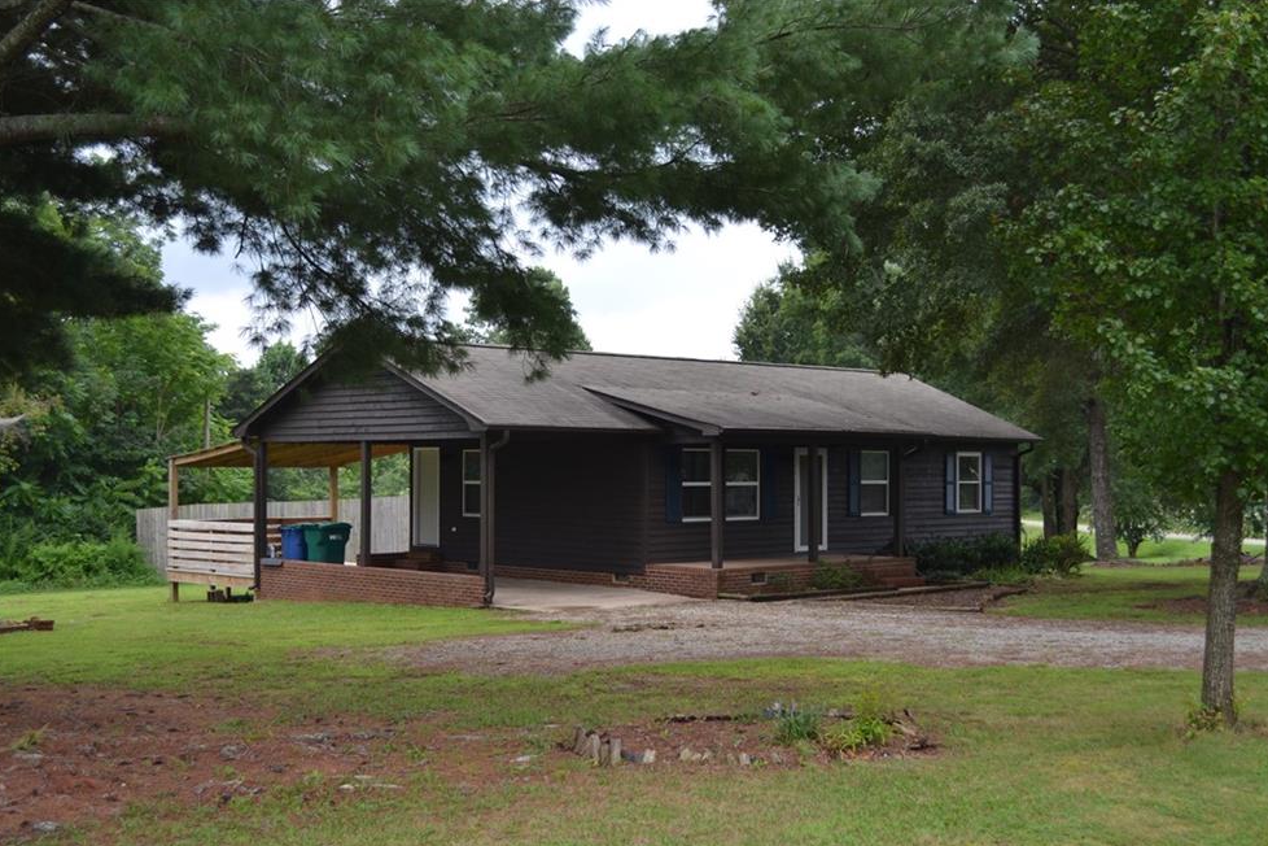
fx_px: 1603
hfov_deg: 43.2
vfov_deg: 29.5
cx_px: 634
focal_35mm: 46
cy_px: 440
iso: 100
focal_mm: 29
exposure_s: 1/125
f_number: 4.5
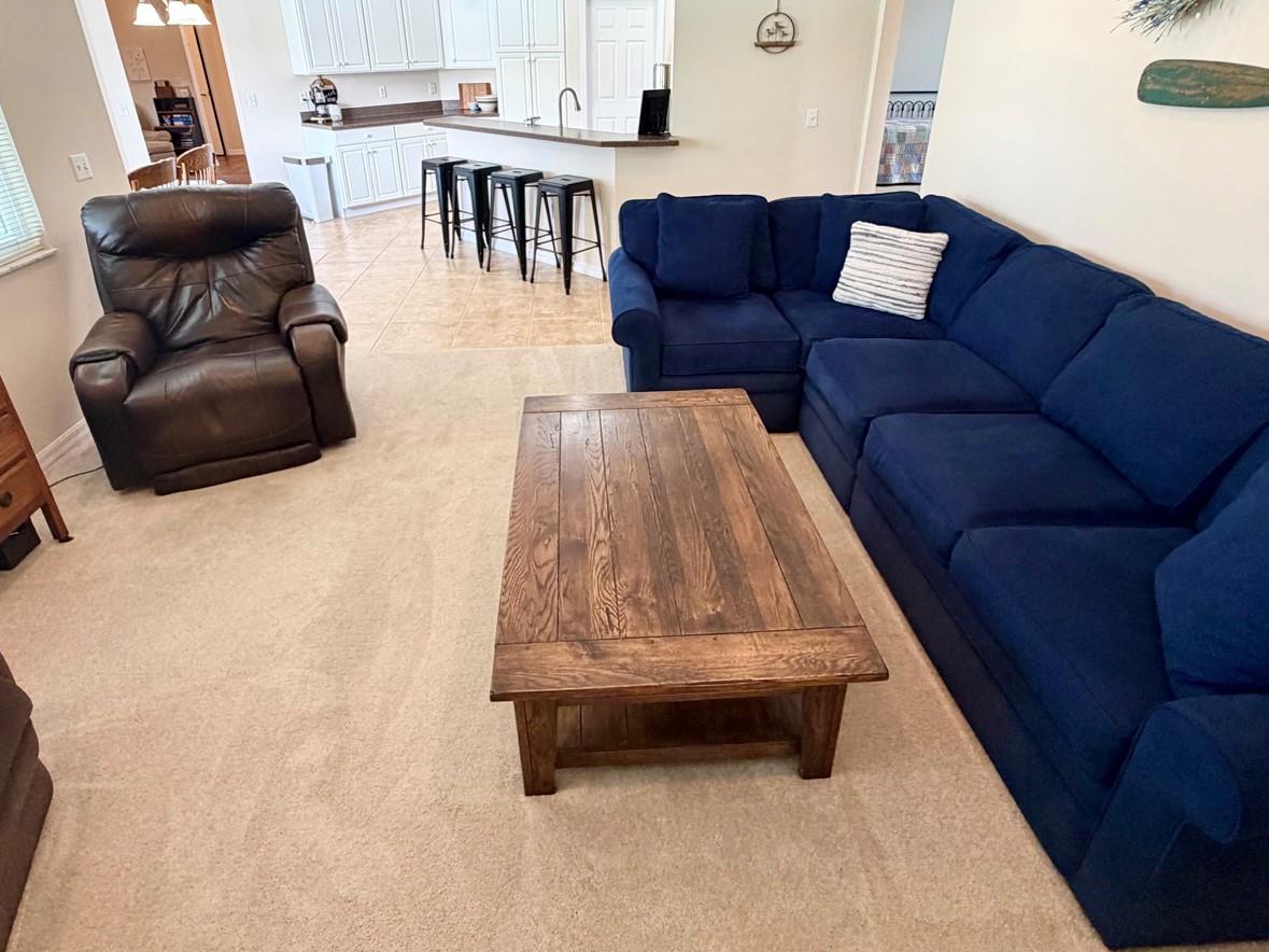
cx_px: 611
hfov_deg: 84.6
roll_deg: +1.0
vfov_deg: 67.8
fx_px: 696
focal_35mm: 19
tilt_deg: -24.3
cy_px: 366
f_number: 2.2
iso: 200
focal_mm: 2.22
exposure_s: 1/60
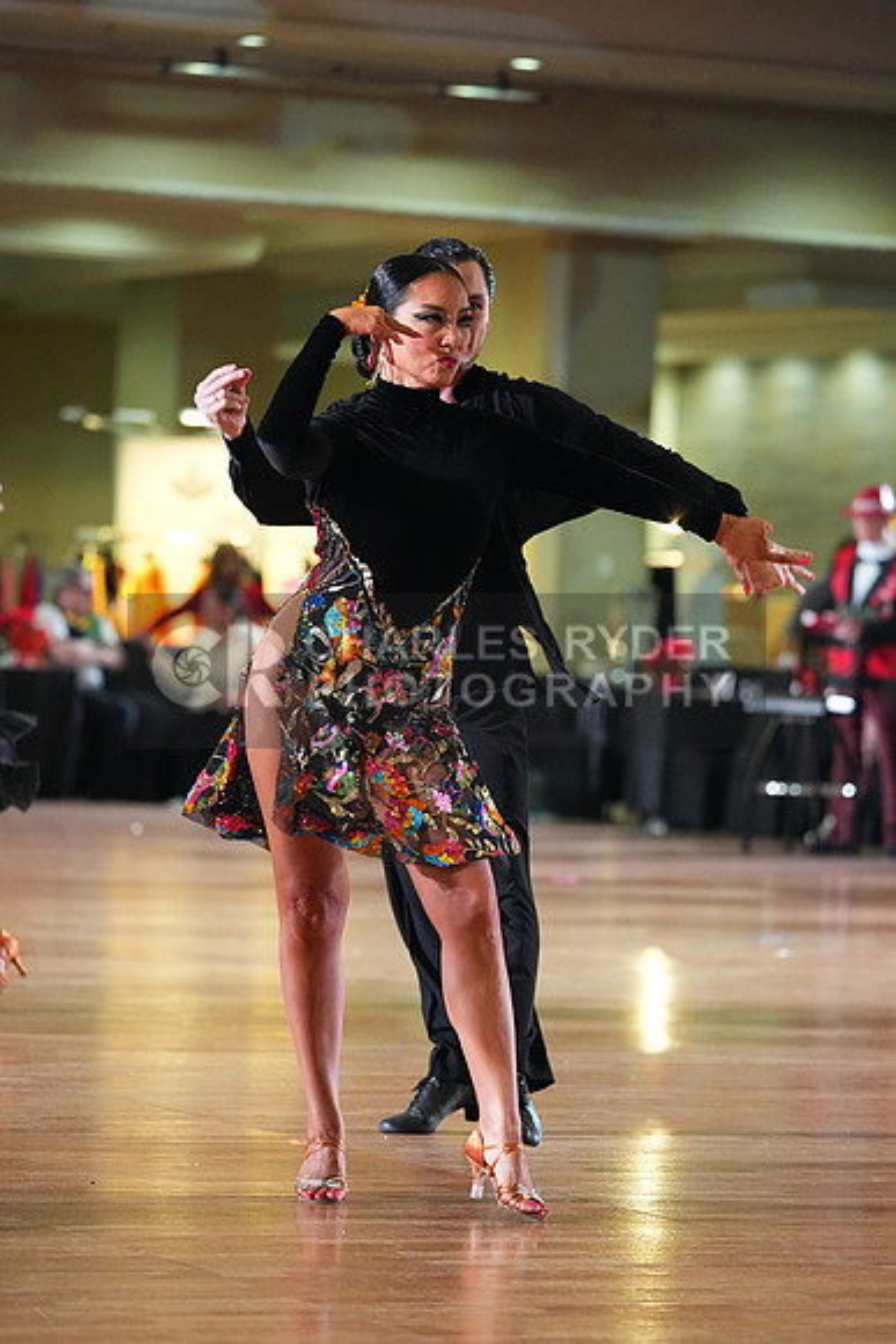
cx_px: 448
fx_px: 6007
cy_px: 672
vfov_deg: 12.8
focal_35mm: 161
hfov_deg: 8.5
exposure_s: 1/400
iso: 8000
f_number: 4
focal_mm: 161
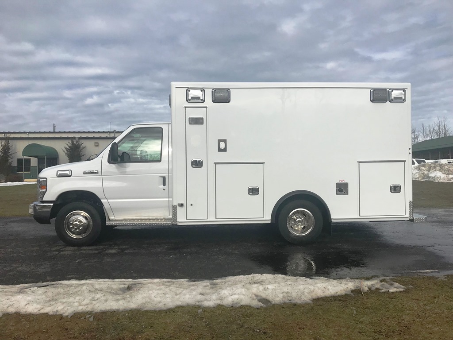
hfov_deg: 63.4
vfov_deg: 49.7
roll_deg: +1.0
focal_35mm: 28
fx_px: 366
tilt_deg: +3.7
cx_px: 226
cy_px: 170
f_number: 1.8
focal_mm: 3.99
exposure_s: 1/4000
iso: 20
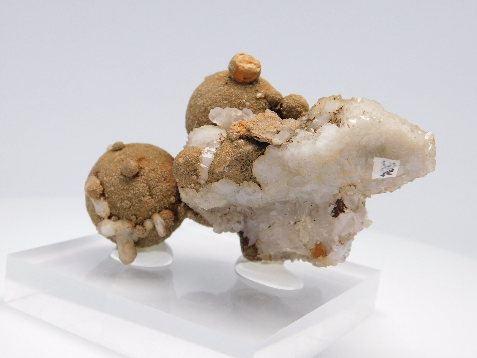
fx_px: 703
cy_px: 179
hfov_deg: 37.5
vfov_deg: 28.6
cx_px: 238
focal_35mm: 51
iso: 125
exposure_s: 1/200
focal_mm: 9
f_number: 3.8
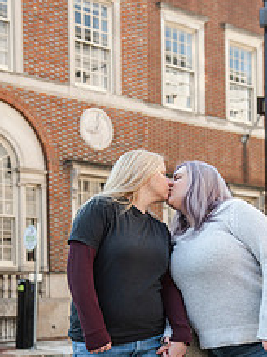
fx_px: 813
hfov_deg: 18.6
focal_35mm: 79
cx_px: 148
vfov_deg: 24.3
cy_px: 290
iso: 400
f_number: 4
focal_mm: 40
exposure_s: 1/1000
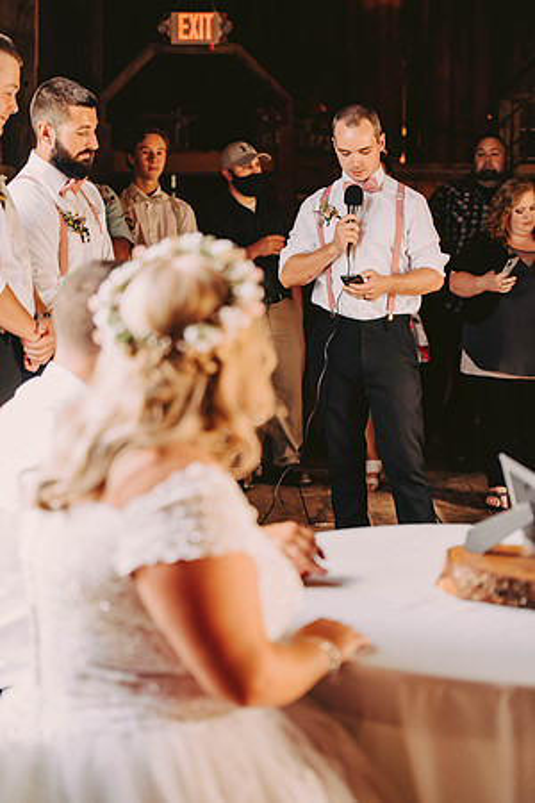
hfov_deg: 19.5
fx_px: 1560
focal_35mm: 70
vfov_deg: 28.8
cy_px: 402
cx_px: 268
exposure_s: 1/80
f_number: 2.8
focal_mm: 70
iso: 320
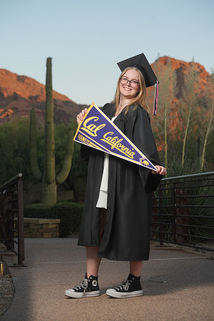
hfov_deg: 17.7
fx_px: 687
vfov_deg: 26.3
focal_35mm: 77
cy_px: 160
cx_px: 107
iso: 320
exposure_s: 1/250
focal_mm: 77
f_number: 5.6
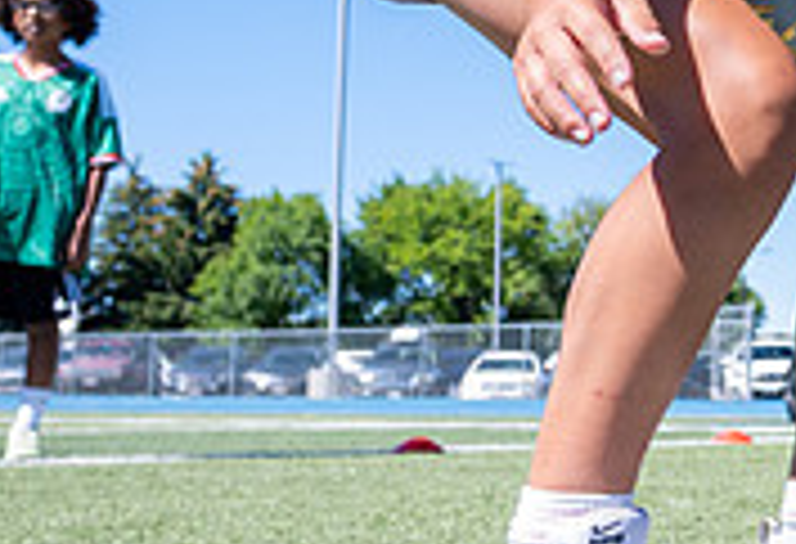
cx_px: 1187
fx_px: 1827
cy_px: 334
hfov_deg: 20.9
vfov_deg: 16.9
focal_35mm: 82
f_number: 4
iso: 100
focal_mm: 19
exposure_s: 1/640
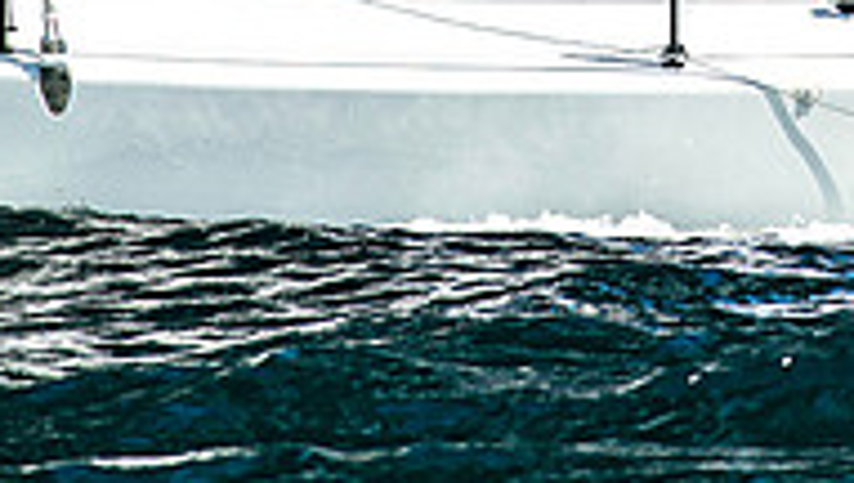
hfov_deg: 3.4
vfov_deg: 1.9
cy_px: -358
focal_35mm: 643
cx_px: 774
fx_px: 14579
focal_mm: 200
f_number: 5
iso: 320
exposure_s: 1/1250
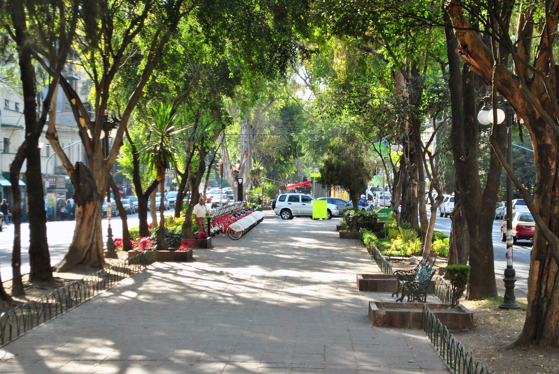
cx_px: 280
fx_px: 1283
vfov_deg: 16.6
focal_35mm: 82
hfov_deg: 24.6
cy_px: 187
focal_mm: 55
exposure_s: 1/100
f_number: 22
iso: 200
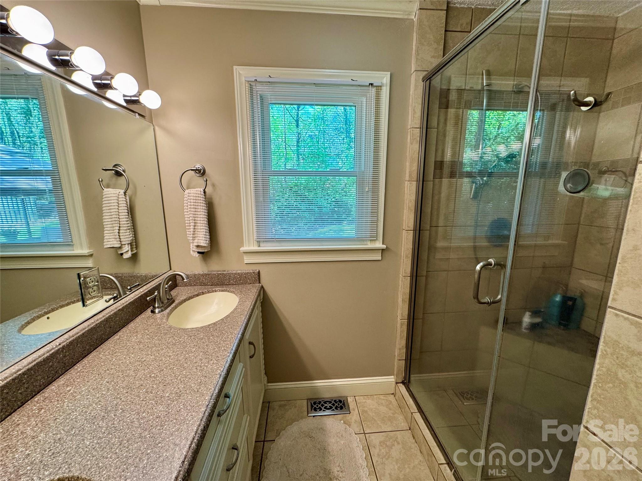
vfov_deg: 85.7
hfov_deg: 102.1
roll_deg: +0.8
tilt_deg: -11.1
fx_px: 260
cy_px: 240
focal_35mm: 14
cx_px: 321
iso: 200
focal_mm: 2.22
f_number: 2.2
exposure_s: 1/120
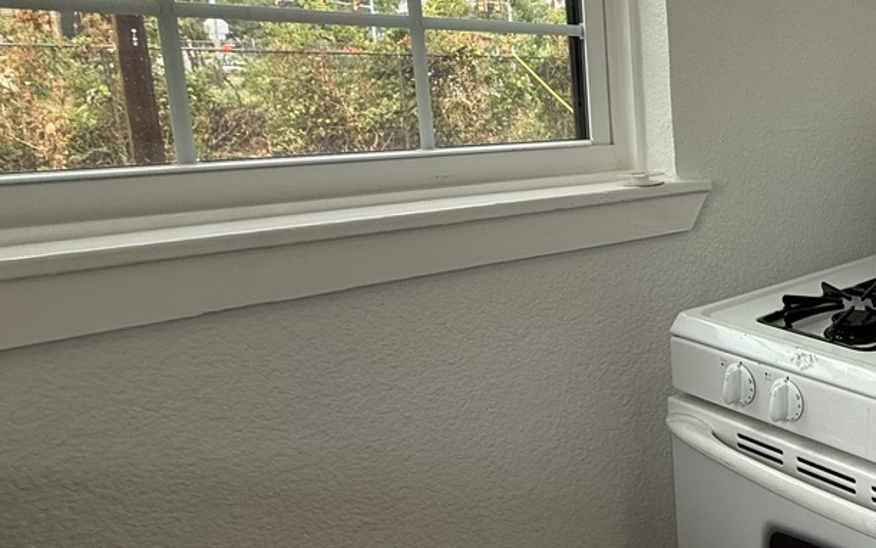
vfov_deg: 36.1
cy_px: 208
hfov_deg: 43.3
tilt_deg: -9.8
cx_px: 959
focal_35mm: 35
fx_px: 836
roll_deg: -0.9
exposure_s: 1/135
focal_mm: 2.22
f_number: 2.2
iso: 50
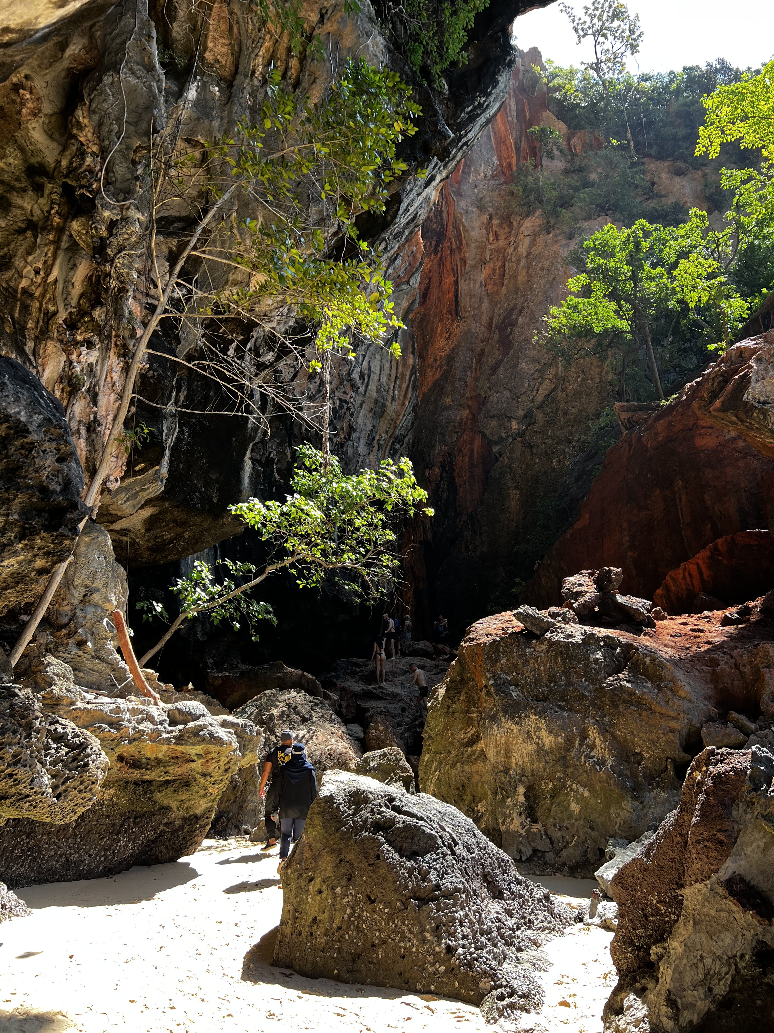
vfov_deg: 67.3
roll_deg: +0.7
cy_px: 516
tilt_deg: +19.1
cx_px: 387
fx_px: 775
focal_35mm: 26
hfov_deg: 53.1
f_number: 1.5
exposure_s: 1/262
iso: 40
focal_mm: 5.7
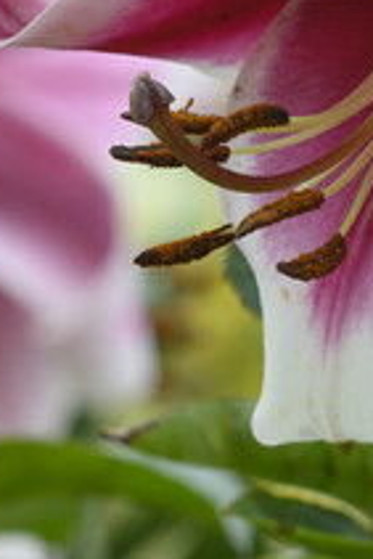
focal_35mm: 970
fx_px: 15050
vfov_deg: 2.1
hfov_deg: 1.4
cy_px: -244
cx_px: 525
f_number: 8
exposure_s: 1/250
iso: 400
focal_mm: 200
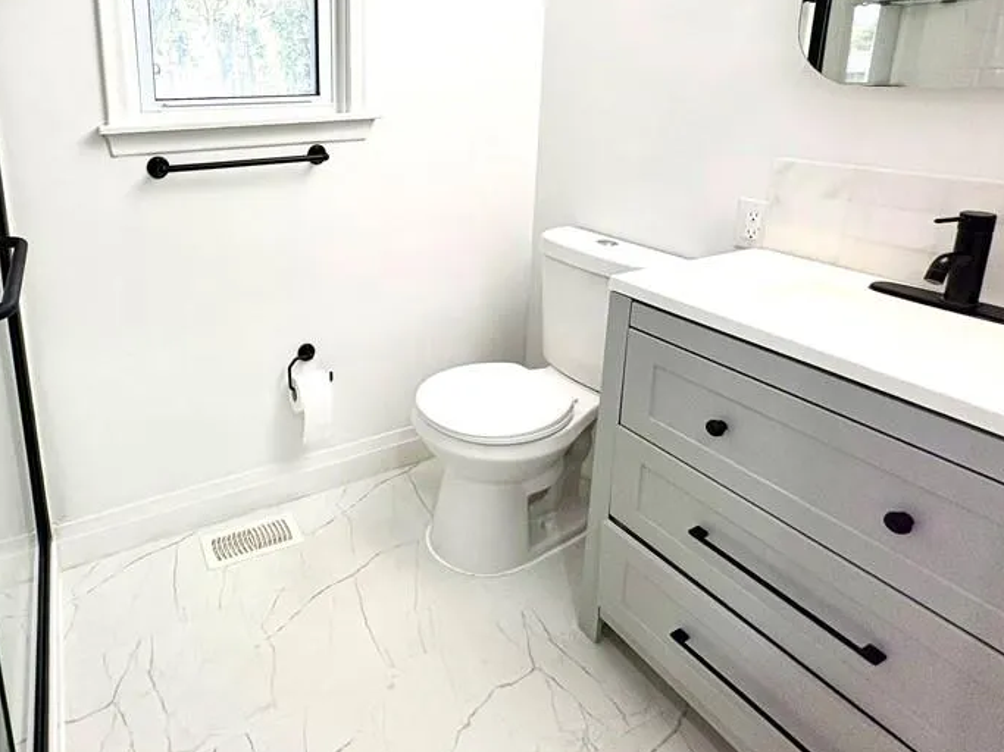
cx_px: 310
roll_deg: +2.0
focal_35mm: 21
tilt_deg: -10.9
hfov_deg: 75.7
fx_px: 609
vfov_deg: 60.7
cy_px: 209
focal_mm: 2.22
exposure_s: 1/120
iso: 160
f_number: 2.2
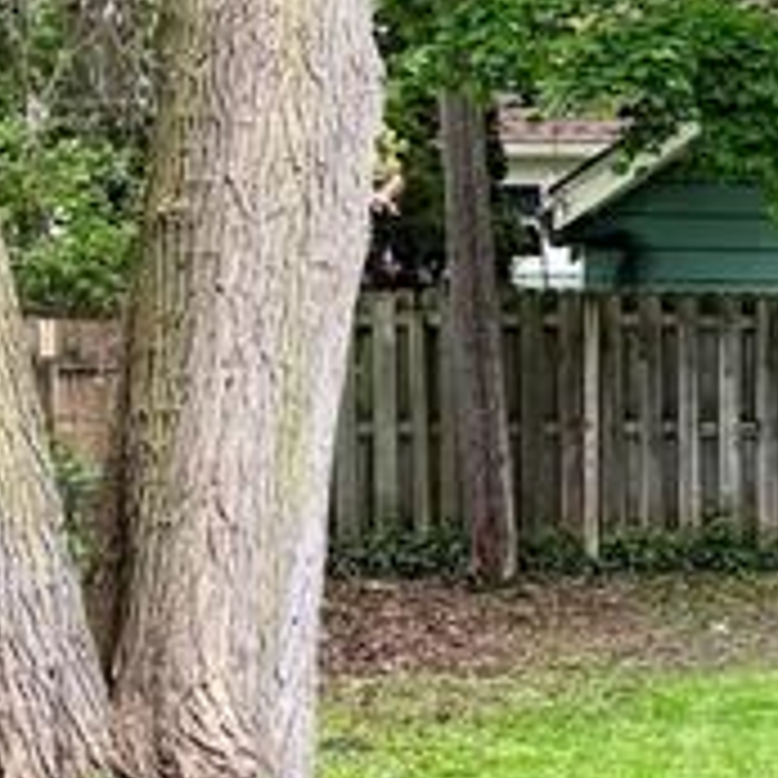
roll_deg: +0.1
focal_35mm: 136
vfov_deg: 12.8
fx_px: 3458
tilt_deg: -2.5
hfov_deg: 11.8
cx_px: 1408
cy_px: 553
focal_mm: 5.96
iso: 50
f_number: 1.6
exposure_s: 1/460
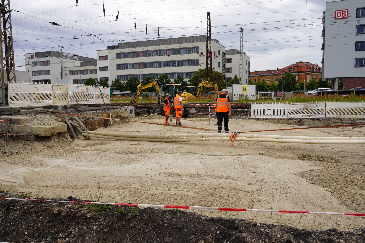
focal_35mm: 29
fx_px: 294
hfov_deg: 63.7
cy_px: 121
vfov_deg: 45.0
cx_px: 186
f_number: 10
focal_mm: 28
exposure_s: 1/160
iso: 100
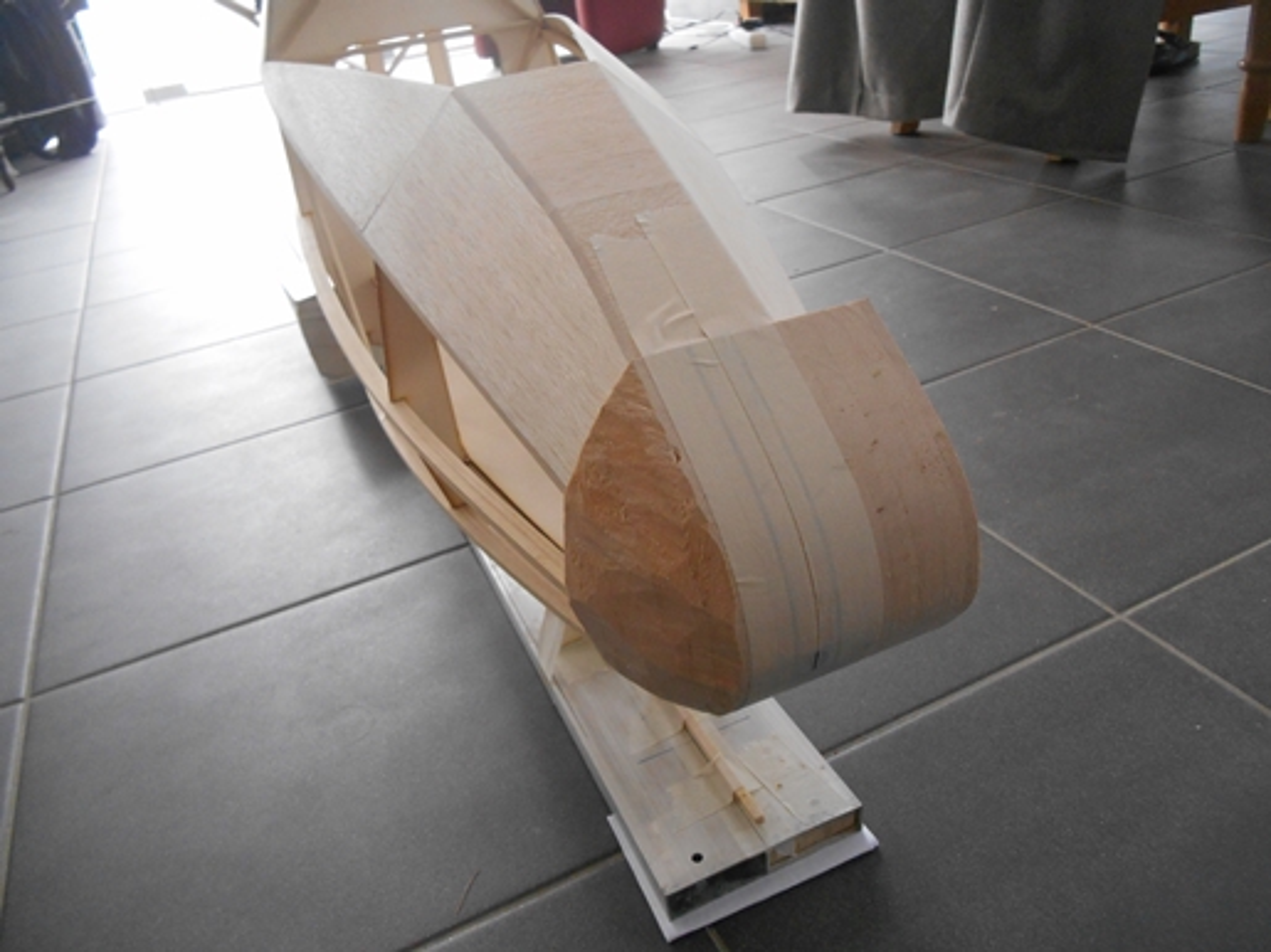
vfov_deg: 53.0
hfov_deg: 67.3
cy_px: 476
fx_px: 954
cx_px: 636
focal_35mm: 26
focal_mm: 4.7
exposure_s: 1/20
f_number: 3.4
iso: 400
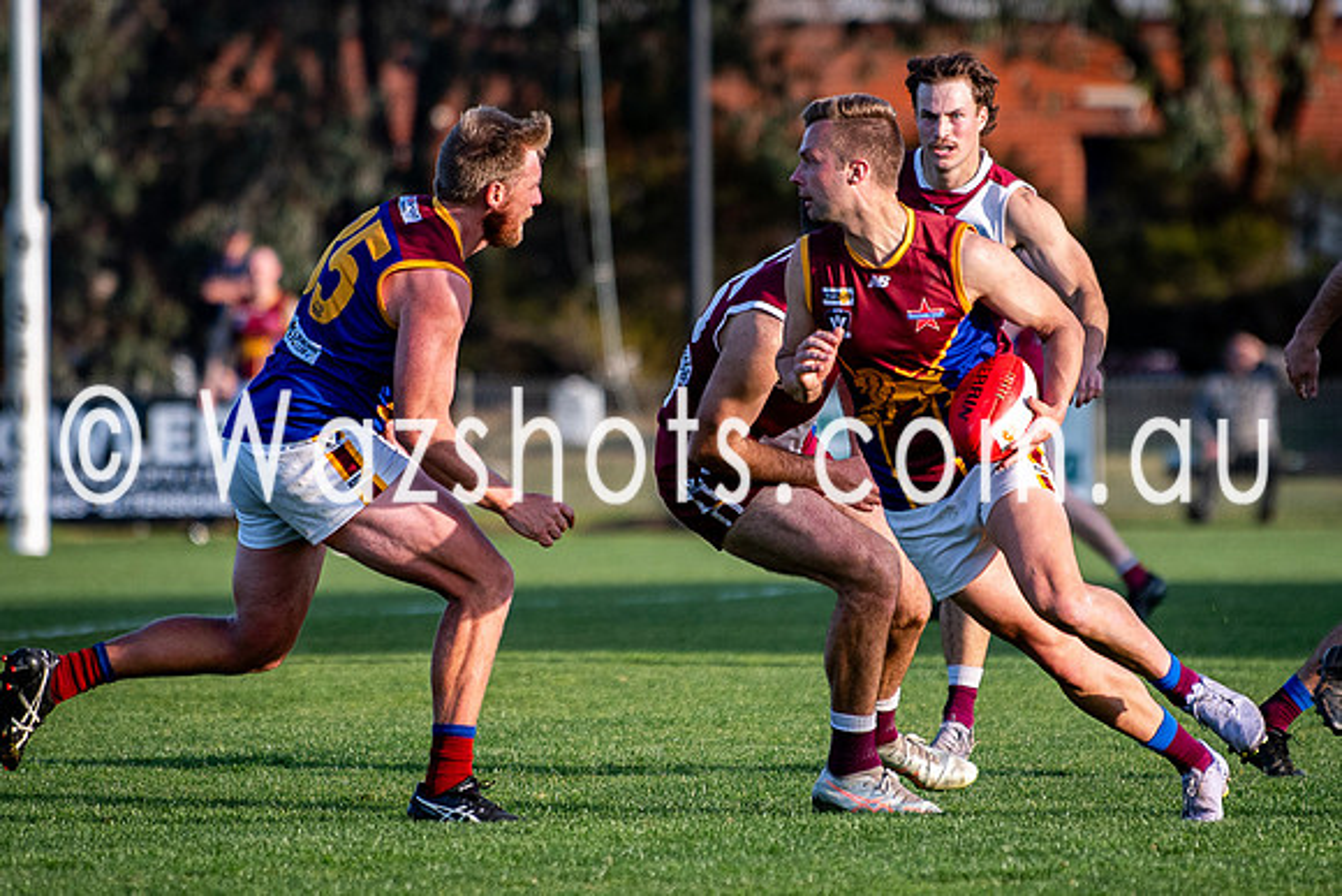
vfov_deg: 2.3
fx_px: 21857
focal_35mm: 586
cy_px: 445
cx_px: 735
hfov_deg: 3.5
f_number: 2.8
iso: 200
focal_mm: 200
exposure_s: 1/1600
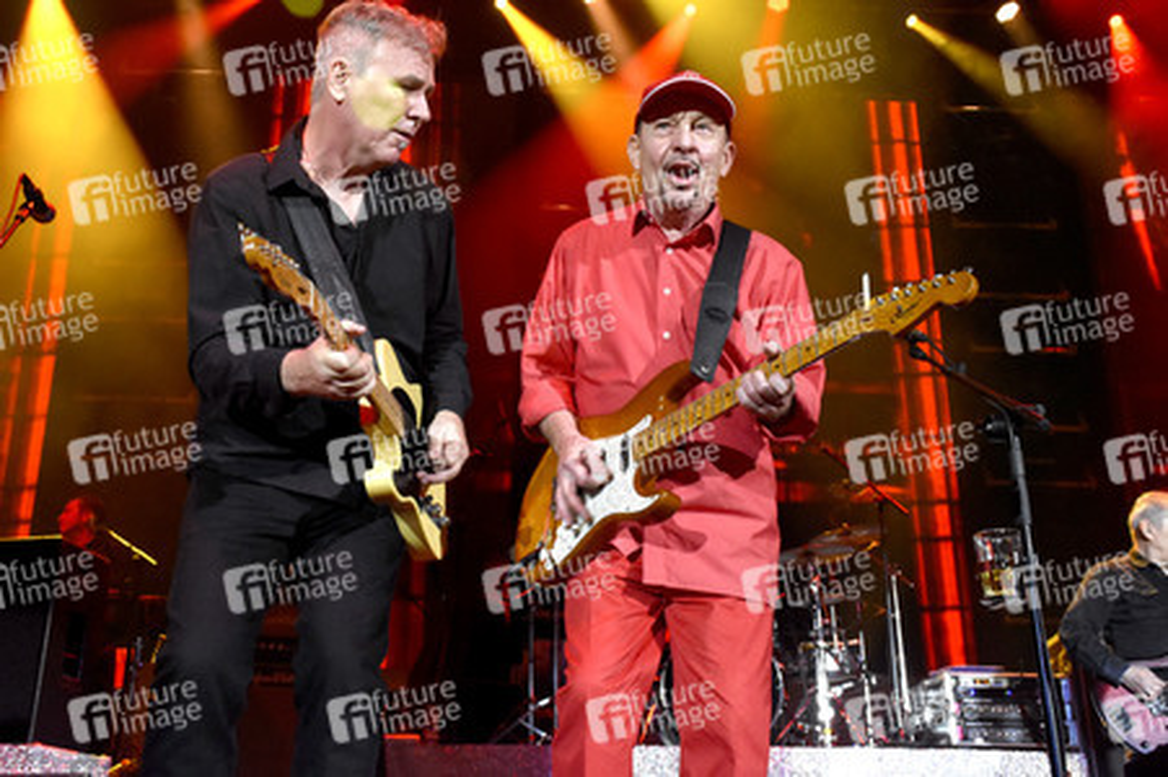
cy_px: 388
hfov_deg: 48.0
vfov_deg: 33.0
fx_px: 1313
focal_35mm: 40
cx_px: 584
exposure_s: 1/125
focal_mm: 27
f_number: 6.3
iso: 2500
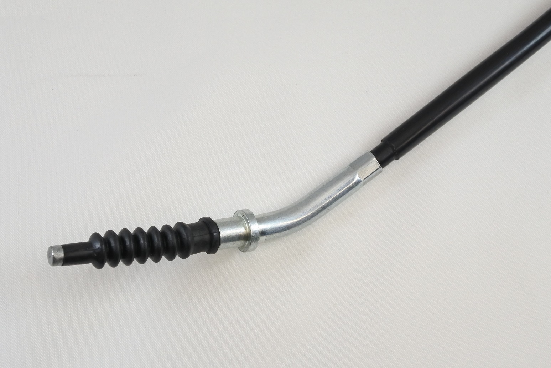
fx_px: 780
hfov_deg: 38.9
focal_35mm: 51
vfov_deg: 26.5
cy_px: 184
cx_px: 276
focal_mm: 18.9
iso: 400
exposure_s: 1/160
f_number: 4.5
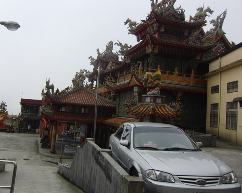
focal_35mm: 32
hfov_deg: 55.1
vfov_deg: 45.8
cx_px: 93
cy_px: 90
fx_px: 229
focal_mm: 4.3
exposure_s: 1/800
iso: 100
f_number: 3.2
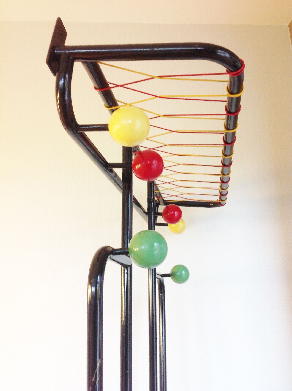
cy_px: 196
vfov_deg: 52.7
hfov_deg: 40.6
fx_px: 395
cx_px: 146
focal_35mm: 35
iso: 80
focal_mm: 4.28
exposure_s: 1/15
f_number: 2.4
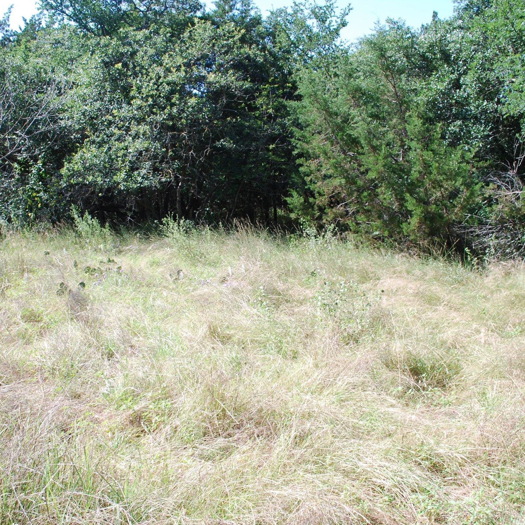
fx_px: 601
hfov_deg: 47.2
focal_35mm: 35
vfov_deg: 47.2
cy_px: 265
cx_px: 254
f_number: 5.6
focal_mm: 18
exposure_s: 1/125
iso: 100
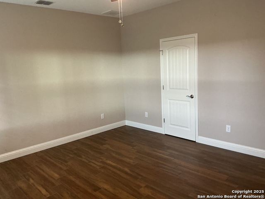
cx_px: 132
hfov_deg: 61.7
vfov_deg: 48.2
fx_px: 222
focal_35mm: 29
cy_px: 100
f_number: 1.8
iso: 200
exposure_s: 1/60
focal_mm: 3
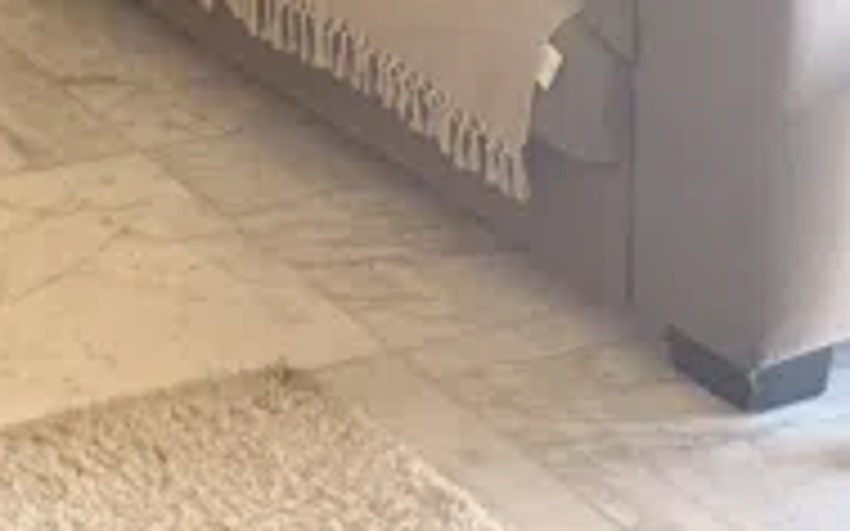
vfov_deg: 13.4
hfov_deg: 21.1
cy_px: -468
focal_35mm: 86
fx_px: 1992
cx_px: -351
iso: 250
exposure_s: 1/60
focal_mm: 6.76
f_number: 1.78
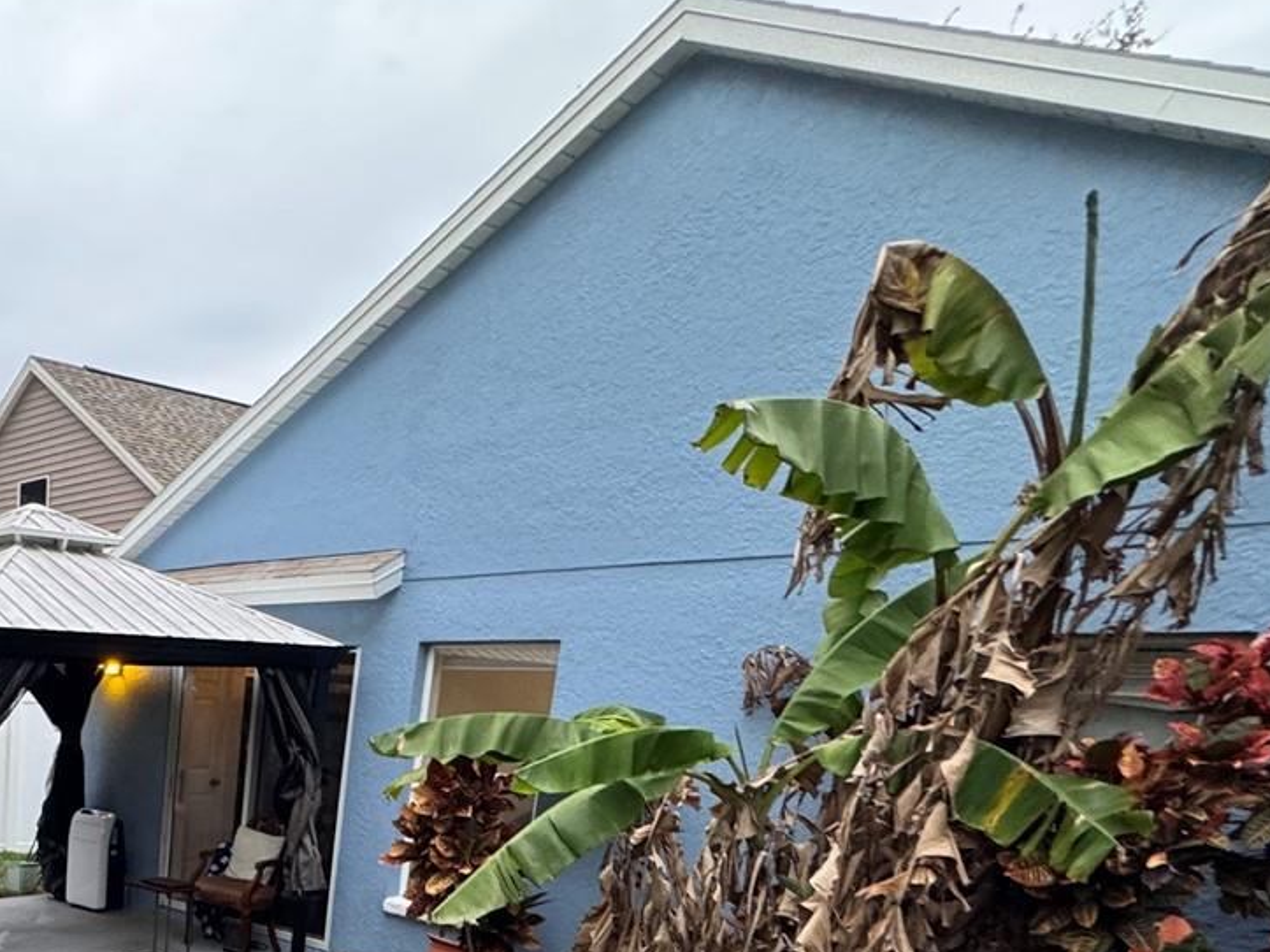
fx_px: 1137
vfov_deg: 38.8
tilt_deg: -16.8
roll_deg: -2.5
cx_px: 26
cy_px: 1003
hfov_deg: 48.9
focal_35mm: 31
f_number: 2.2
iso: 200
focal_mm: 2.22
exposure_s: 1/60
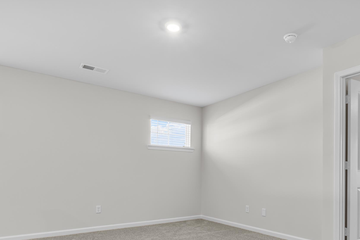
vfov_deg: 49.9
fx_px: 247
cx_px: 218
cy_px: 176
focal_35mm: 25
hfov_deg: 71.2
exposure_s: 1/4
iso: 200
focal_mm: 11
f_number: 6.3
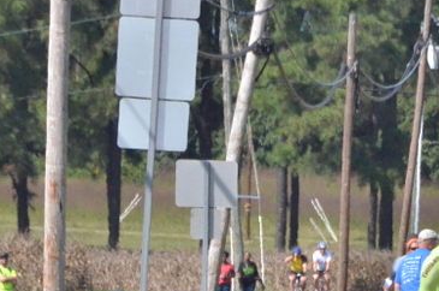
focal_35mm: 985
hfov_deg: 2.1
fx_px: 11990
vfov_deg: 1.4
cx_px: 315
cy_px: 335
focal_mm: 200
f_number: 10
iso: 3200
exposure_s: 1/6400
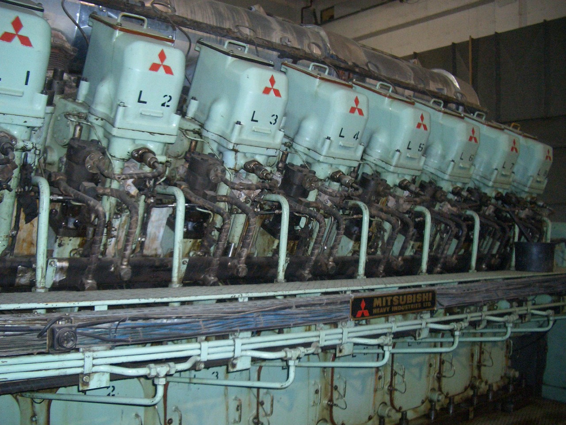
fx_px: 572
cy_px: 212
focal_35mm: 35
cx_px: 283
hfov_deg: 52.6
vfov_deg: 40.7
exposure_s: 1/60
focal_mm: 5.8
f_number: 2.6
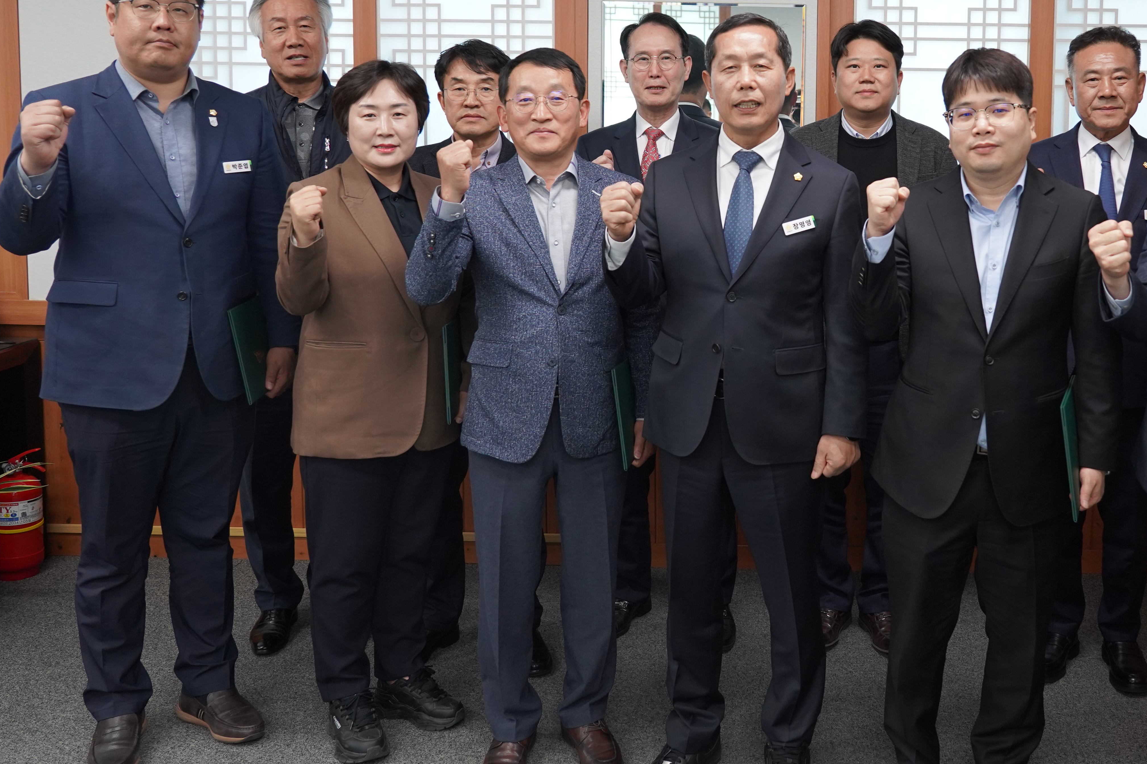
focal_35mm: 37
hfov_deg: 50.8
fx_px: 1179
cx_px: 782
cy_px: 217
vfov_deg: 35.4
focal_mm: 25
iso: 1250
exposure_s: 1/160
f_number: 4
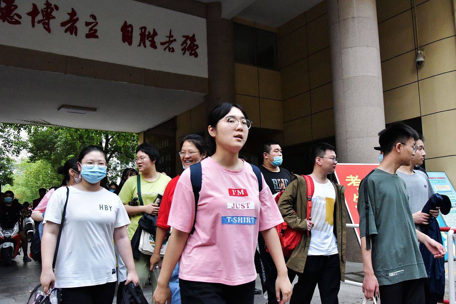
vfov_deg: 43.6
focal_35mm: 30
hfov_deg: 61.9
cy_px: 152
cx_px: 228
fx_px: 380
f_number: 5.6
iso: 4500
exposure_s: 1/400
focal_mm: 30
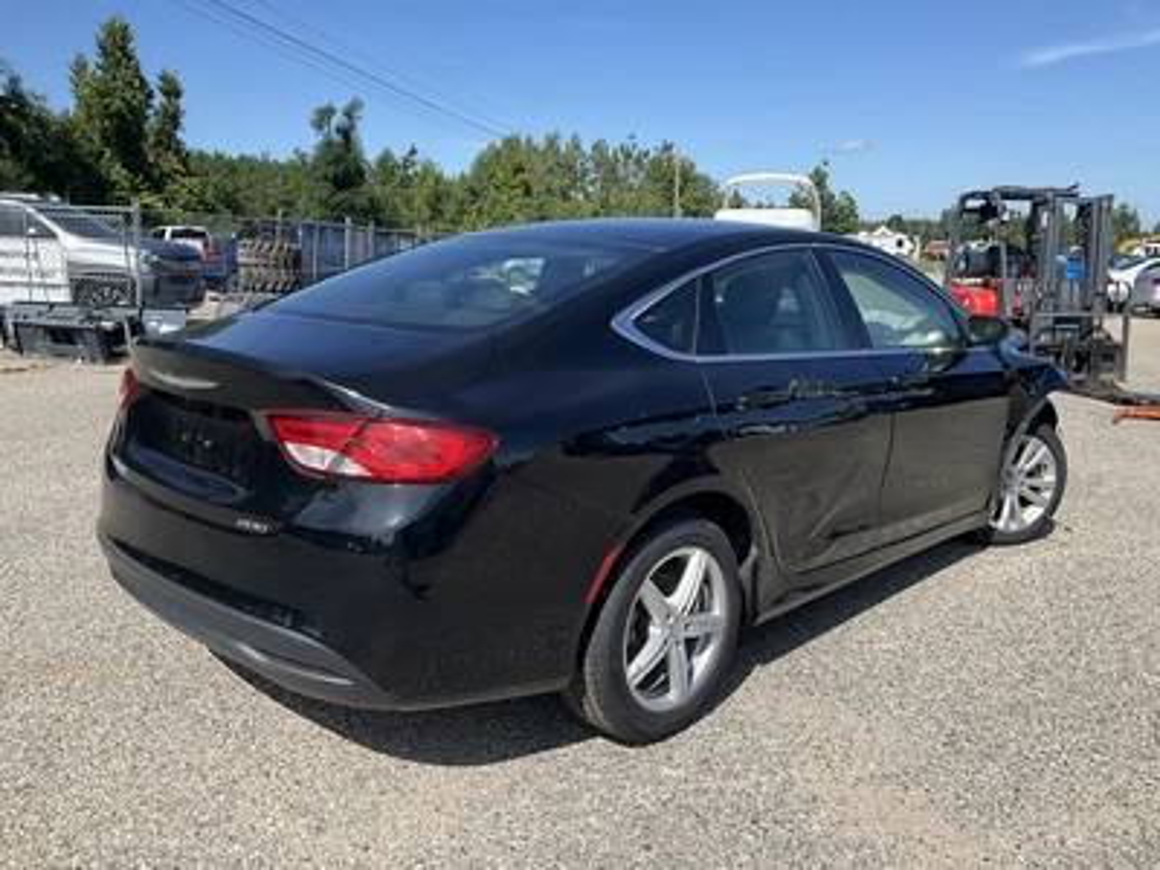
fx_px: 972
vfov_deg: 48.2
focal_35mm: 29
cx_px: 580
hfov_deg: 61.7
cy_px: 435
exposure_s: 1/1577
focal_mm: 3
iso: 25
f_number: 1.8
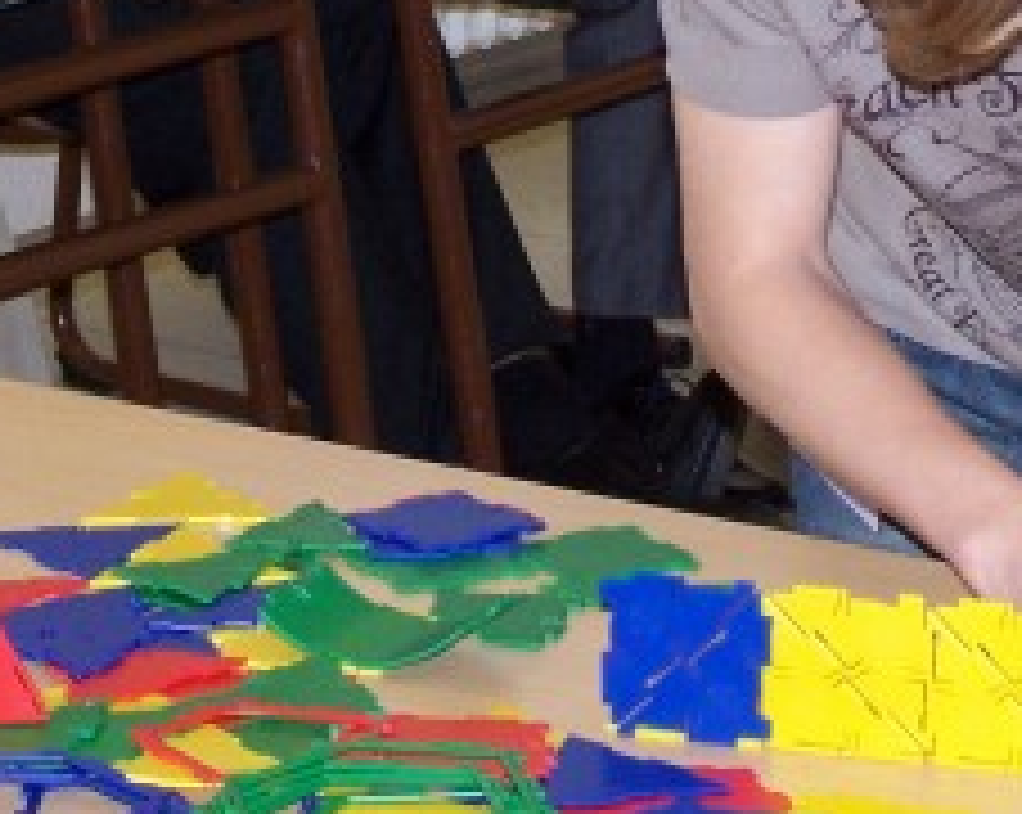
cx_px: 707
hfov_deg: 10.2
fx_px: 5740
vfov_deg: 8.1
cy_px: -103
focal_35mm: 190
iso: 140
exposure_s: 1/90
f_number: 3.2
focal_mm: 11.5
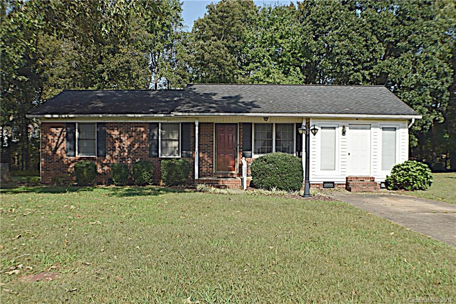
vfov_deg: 26.5
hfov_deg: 38.9
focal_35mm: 51
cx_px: 228
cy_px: 152
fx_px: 646
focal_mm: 34
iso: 100
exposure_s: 1/200
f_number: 13
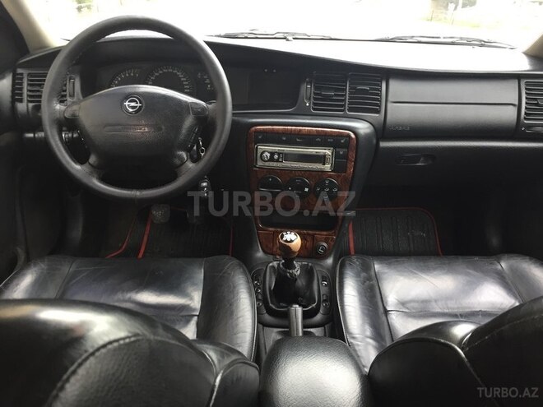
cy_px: 204
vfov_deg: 48.2
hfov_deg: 61.7
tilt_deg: -25.3
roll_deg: -1.2
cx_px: 272
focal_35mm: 29
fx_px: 455
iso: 100
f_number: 2.2
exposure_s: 1/33
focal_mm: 4.15
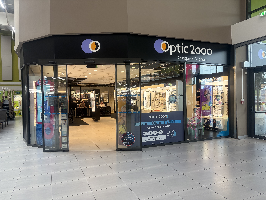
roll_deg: +1.0
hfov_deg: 67.3
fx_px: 200
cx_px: 133
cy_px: 100
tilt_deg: -0.1
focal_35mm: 26
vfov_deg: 53.1
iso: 50
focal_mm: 5.96
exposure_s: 1/121
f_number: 1.6
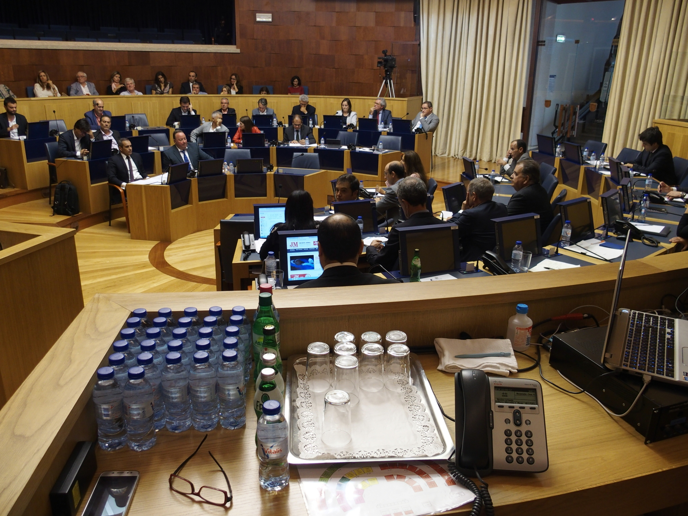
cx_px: 344
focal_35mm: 28
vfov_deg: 49.7
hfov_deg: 63.4
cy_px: 258
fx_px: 557
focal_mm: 6
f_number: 2.8
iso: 200
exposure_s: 1/30
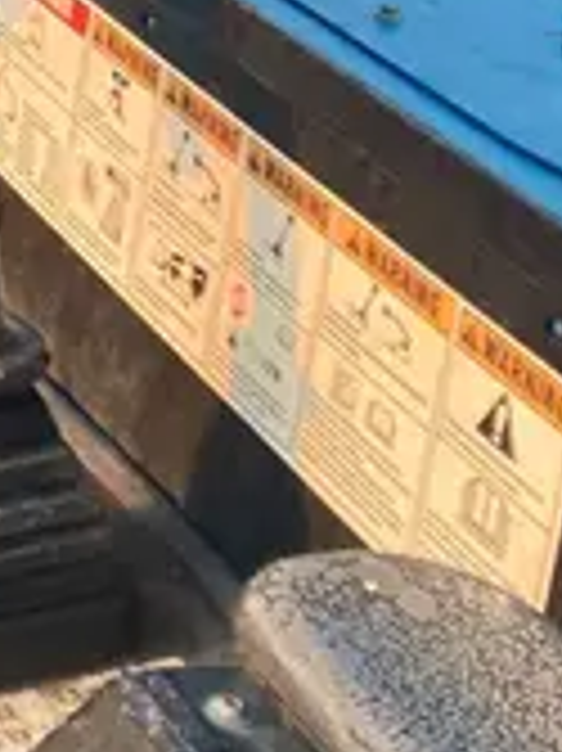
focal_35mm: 123
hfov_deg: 10.8
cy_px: -218
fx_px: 2666
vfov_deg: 15.3
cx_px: -629
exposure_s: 1/112
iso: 80
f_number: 1.8
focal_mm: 3.99
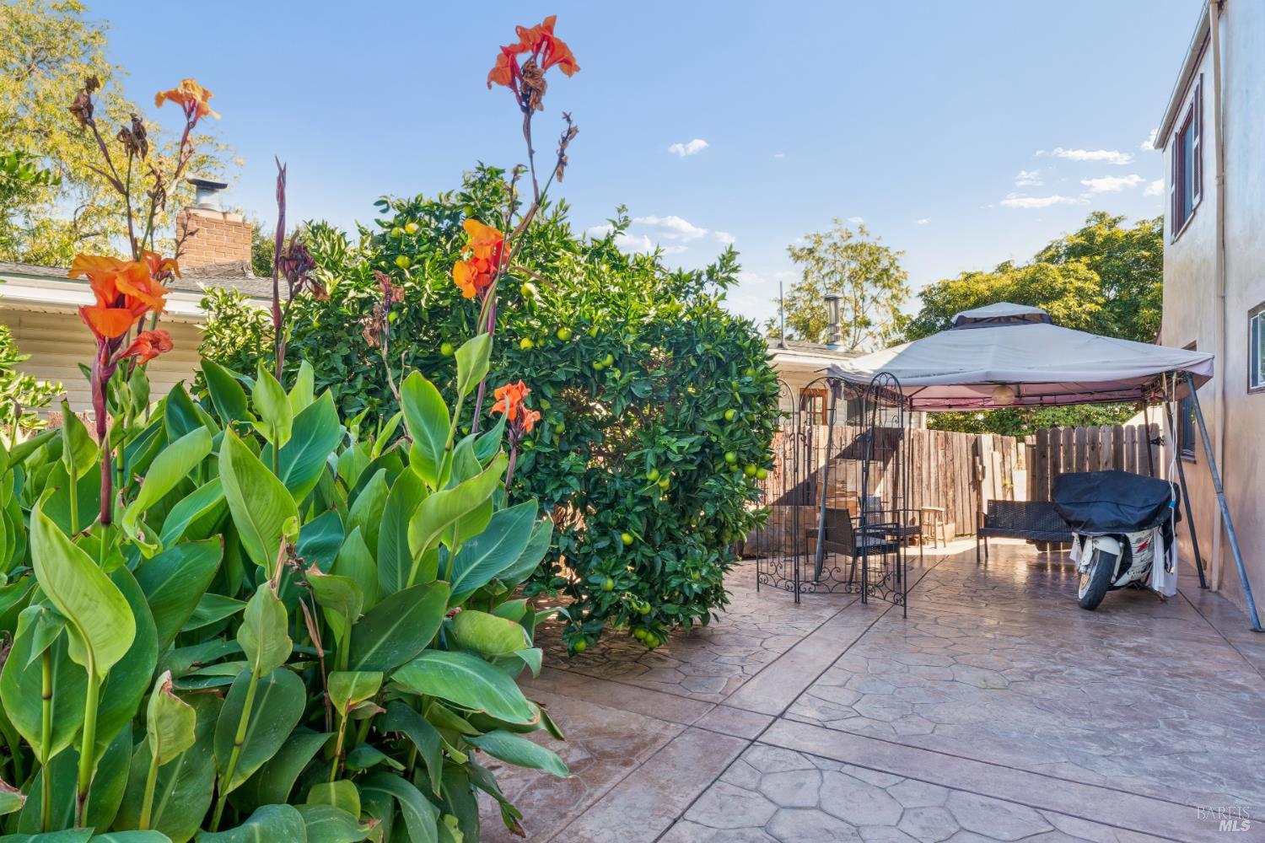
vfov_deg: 62.2
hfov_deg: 84.3
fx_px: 699
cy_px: 422
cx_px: 632
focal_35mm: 20
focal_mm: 19.9
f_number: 22
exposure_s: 1/1.25
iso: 100
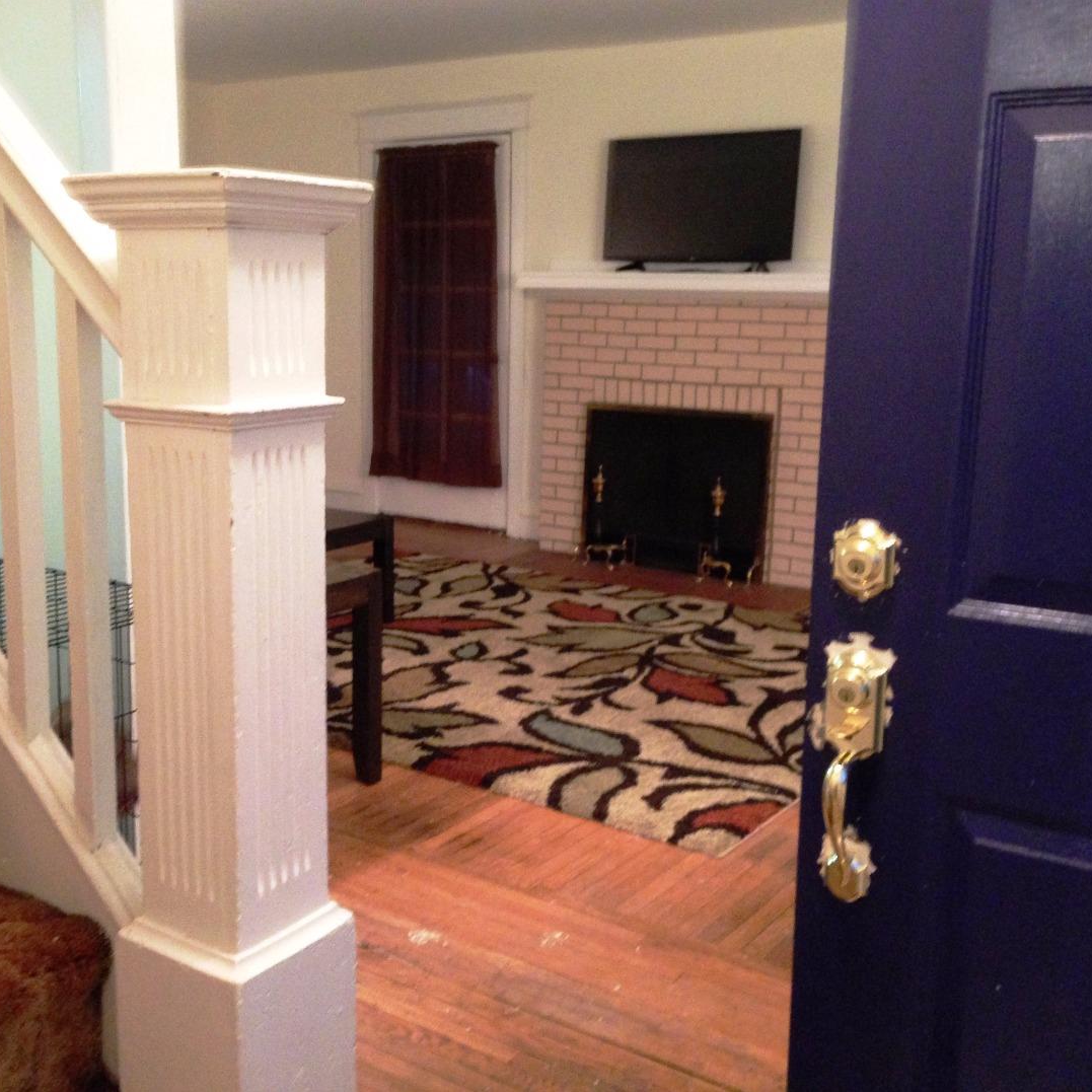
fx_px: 1392
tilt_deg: -13.2
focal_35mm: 39
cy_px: 547
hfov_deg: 42.7
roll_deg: +0.4
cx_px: 465
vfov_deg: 42.8
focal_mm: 4.12
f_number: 2.4
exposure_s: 1/17
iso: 400
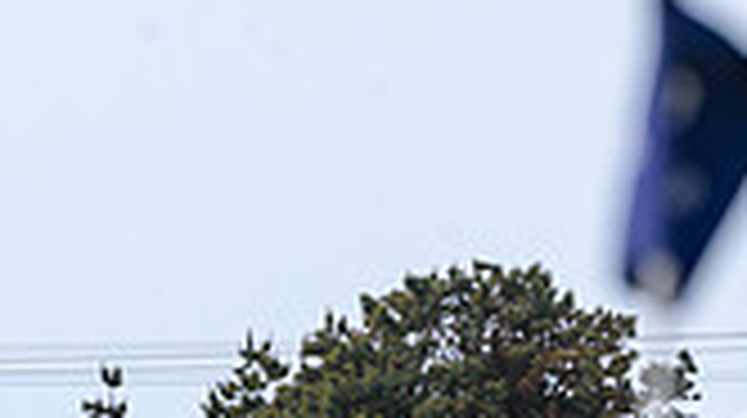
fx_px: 22460
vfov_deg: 1.1
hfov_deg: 1.9
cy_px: 917
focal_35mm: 1135
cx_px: 342
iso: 800
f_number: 7.1
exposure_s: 1/1250
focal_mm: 400
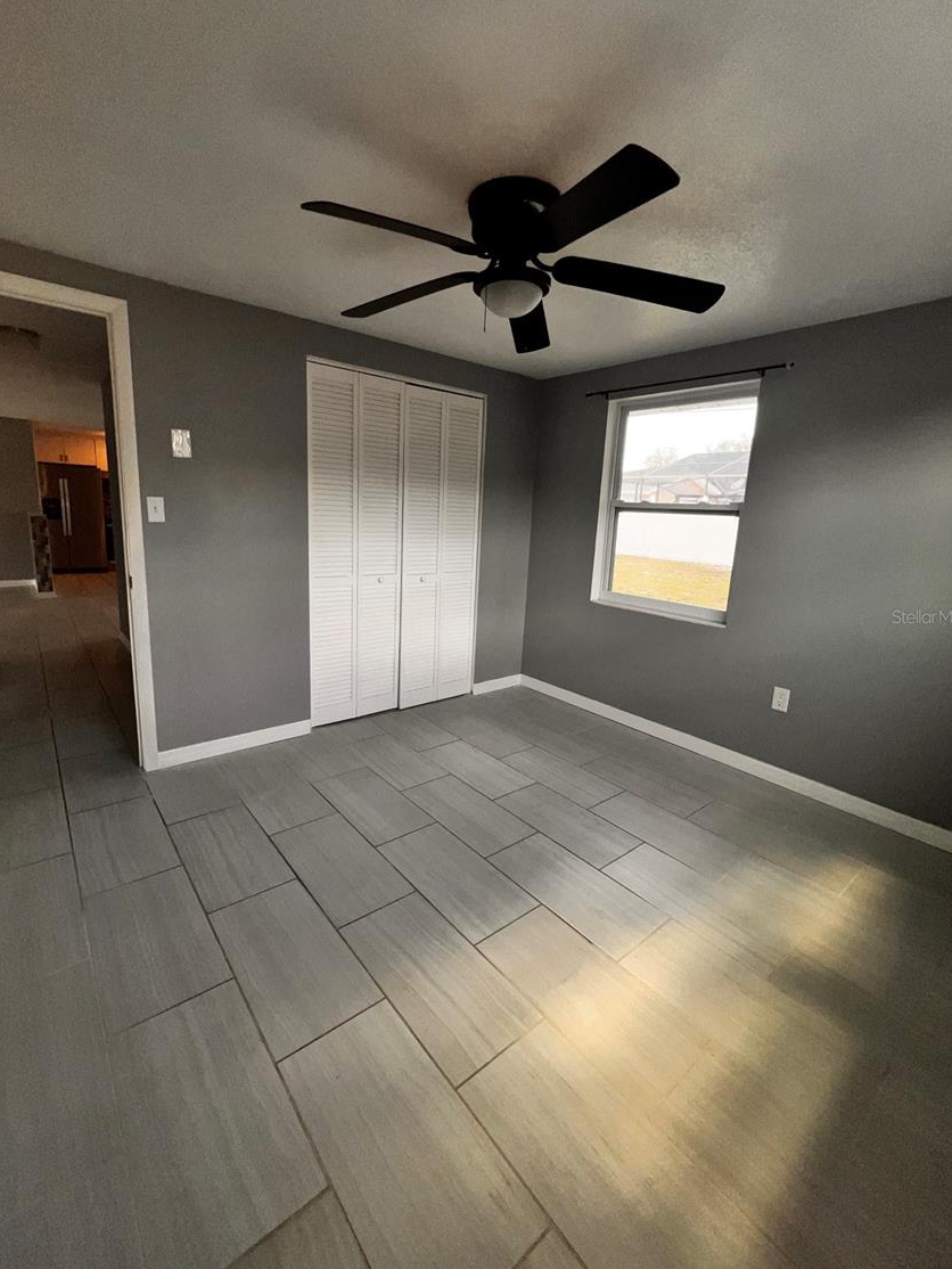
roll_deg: -2.1
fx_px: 513
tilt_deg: -11.3
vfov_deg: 102.0
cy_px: 616
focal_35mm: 14
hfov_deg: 85.7
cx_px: 460
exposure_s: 1/129
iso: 25
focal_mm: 1.57
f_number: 1.8
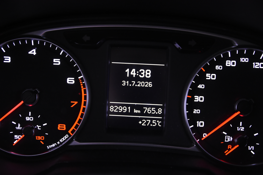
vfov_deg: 23.8
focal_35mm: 57
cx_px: 132
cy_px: 88
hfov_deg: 35.1
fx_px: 416
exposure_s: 1/60
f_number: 3.5
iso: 3200
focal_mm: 38
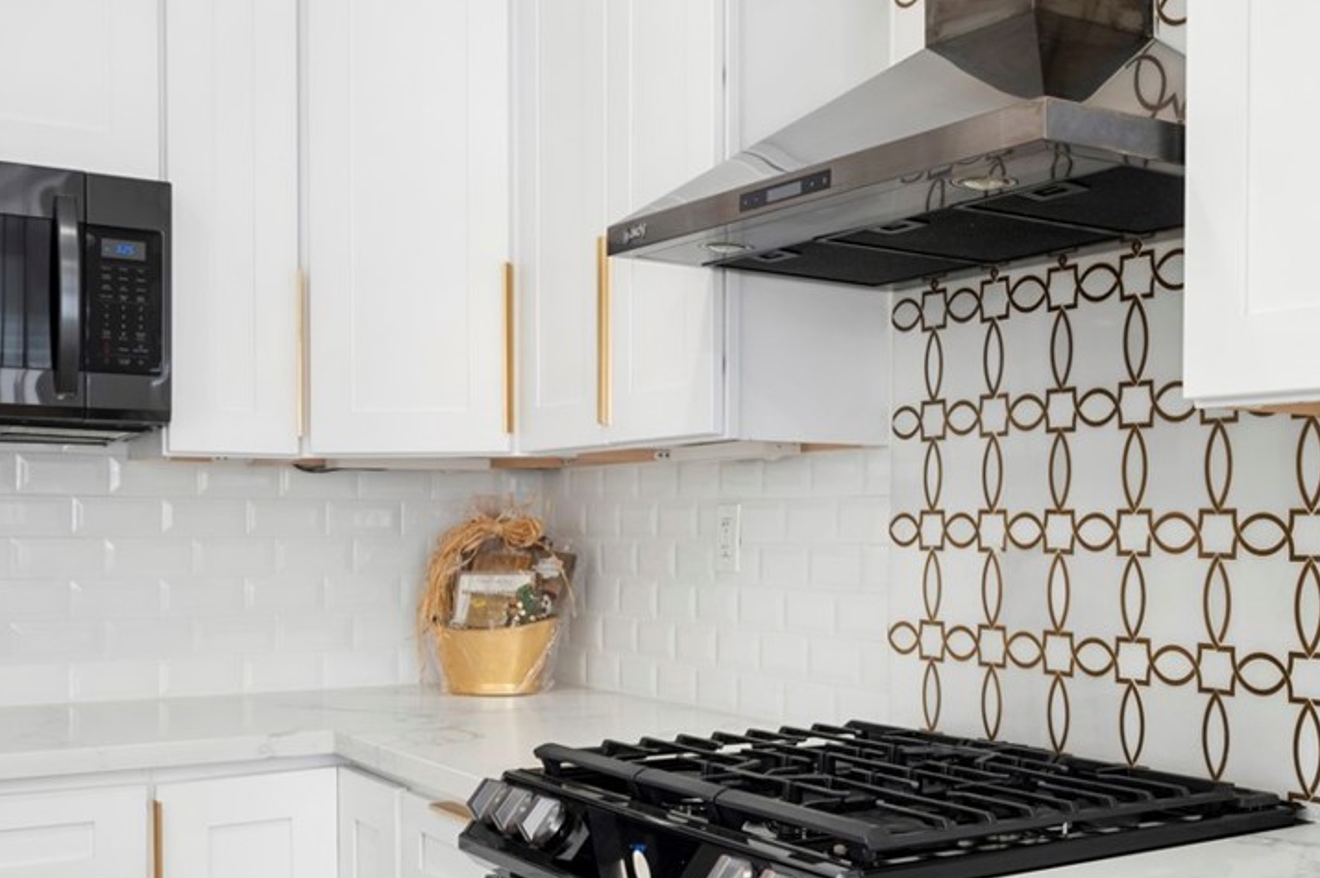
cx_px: 924
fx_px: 1576
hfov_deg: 44.5
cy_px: 543
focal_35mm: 43
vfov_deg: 31.0
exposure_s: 1/3.33
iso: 160
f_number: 9
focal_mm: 30
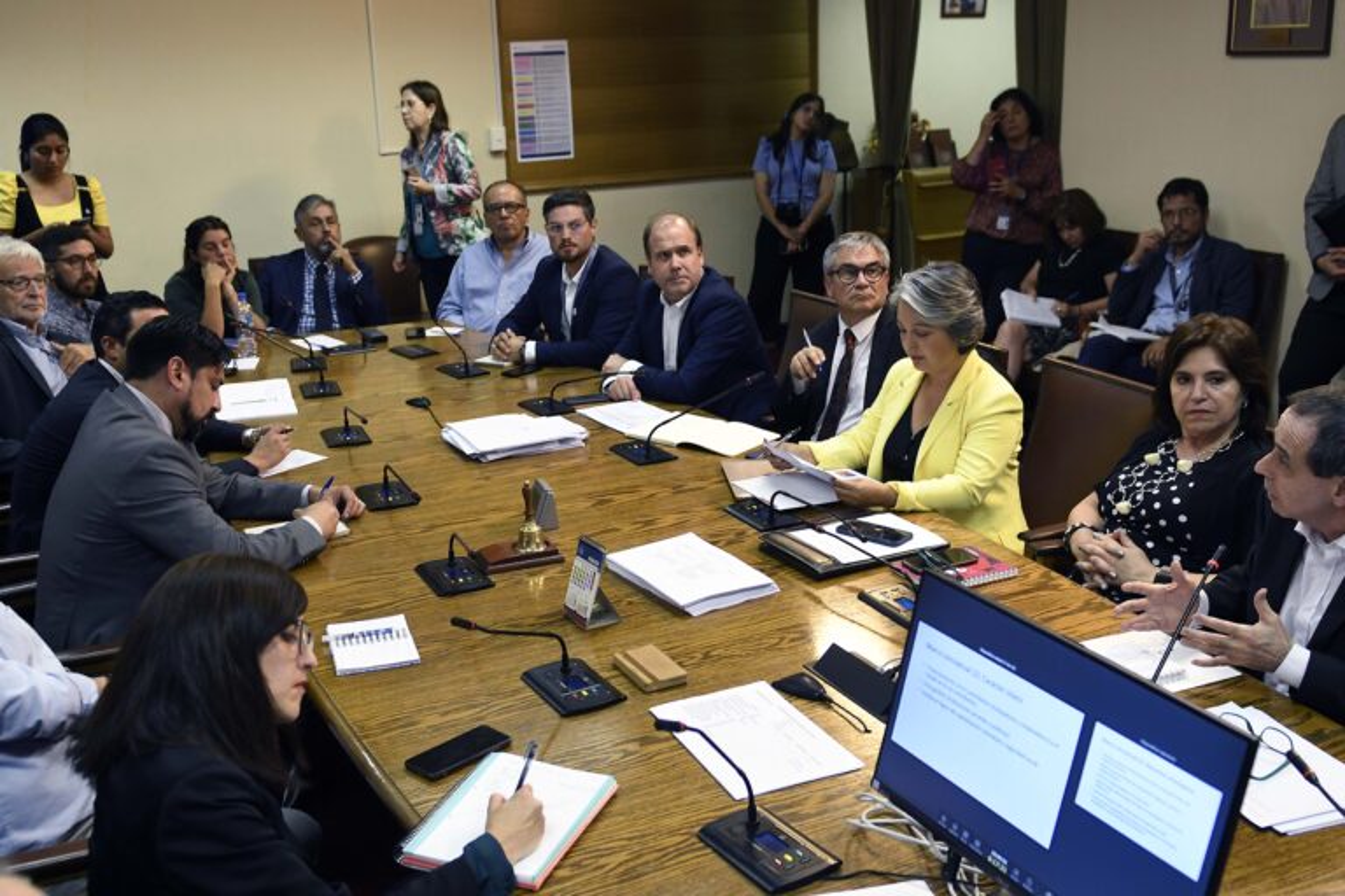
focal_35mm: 36
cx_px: 672
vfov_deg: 36.9
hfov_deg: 53.1
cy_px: 448
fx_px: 1345
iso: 1000
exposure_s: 1/160
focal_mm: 24
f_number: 2.8
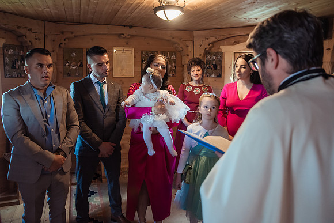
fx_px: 239
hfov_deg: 69.8
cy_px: 103
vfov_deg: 49.9
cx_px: 155
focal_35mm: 26
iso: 2000
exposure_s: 1/100
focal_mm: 24
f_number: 2.8
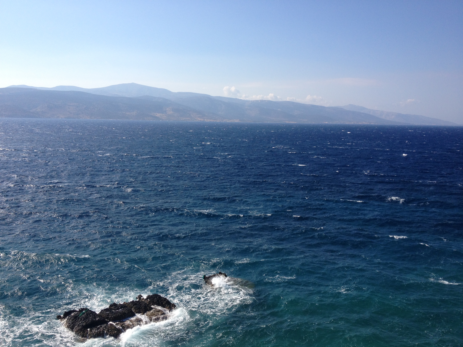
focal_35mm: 35
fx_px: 468
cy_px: 174
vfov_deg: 40.7
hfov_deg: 52.6
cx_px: 232
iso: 50
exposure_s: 1/1842
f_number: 2.4
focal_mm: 4.28
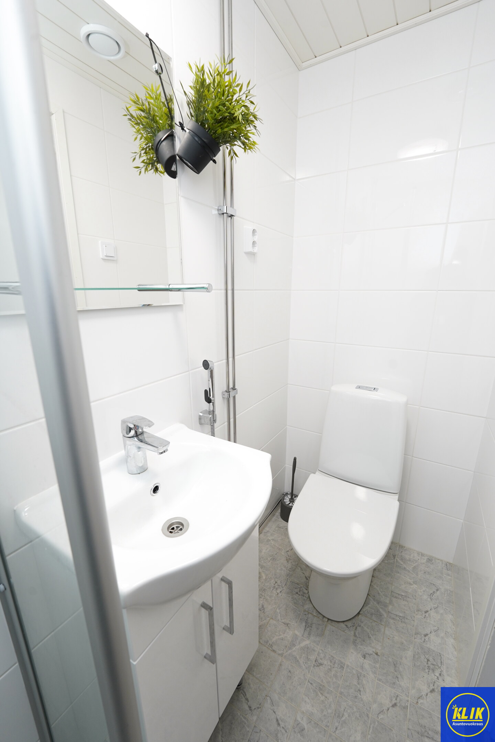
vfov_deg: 104.3
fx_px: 289
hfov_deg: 81.2
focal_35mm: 14
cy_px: 371
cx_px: 248
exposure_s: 1/30
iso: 800
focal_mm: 14
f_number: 7.1
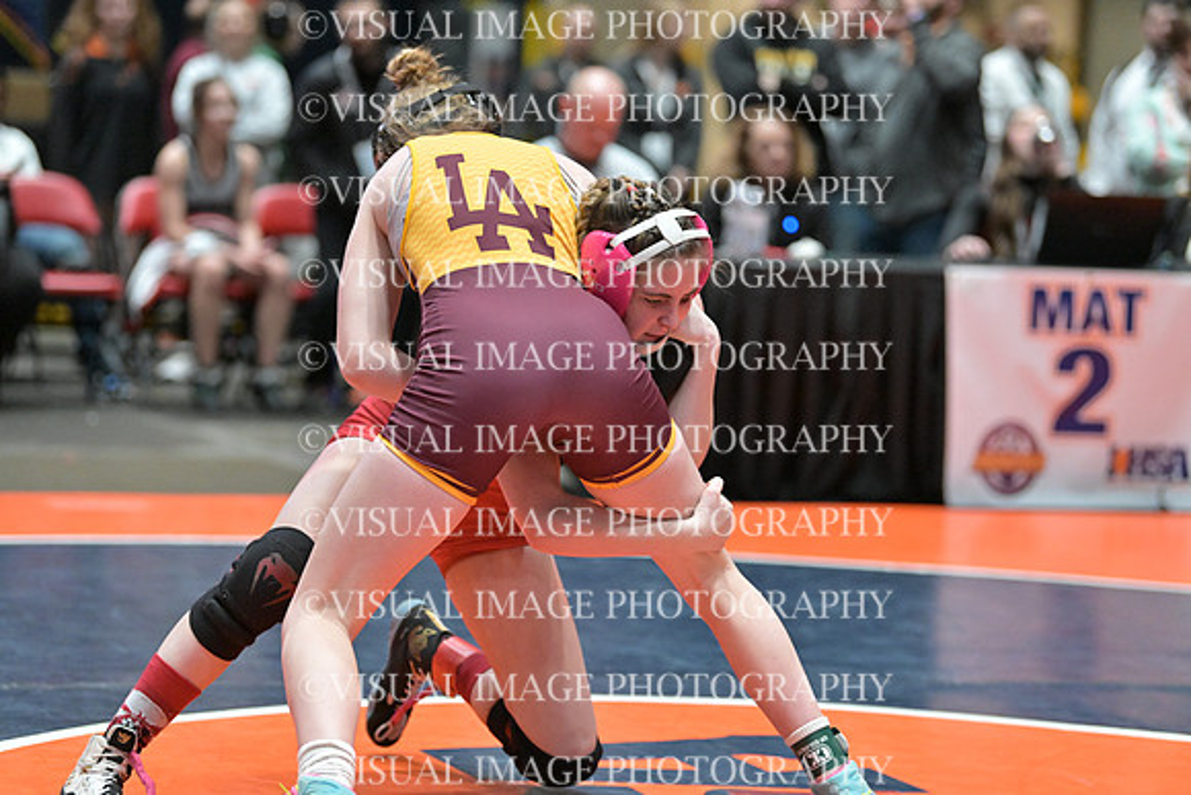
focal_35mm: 122
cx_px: 596
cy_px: 398
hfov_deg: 16.8
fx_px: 4037
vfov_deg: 11.2
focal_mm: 122
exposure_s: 1/800
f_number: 2.8
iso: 6400
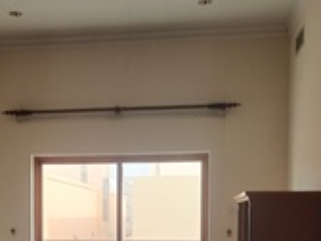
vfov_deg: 21.0
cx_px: 66
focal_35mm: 68
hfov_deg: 28.0
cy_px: 236
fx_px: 631
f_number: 1.7
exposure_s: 1/50
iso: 714
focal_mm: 4.7
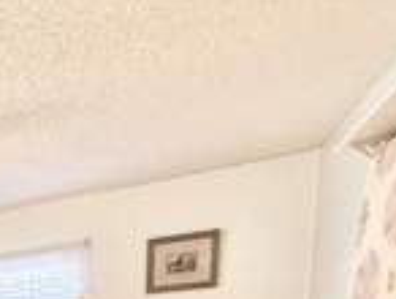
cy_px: 435
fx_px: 527
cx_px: -155
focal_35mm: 46
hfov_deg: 29.9
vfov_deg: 25.0
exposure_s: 1/120
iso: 200
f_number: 2.2
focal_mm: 2.22
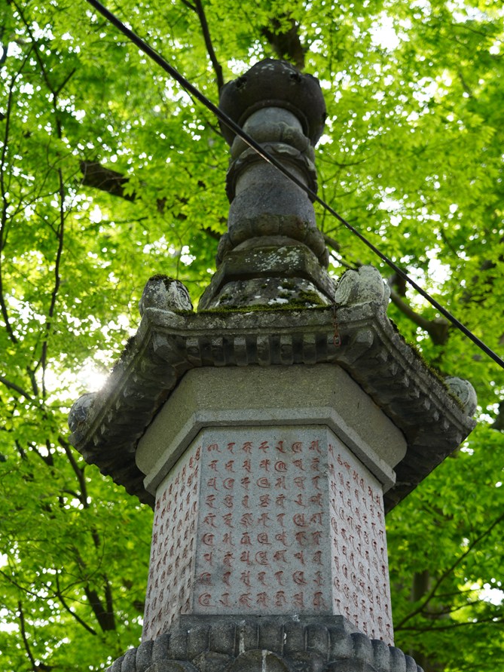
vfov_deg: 36.1
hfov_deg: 27.5
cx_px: 251
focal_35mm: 53
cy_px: 369
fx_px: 1028
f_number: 4
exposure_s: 1/60
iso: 100
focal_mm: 48
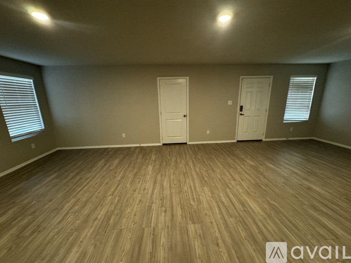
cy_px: 132
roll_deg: +0.8
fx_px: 142
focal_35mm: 14
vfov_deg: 85.7
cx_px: 176
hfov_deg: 102.1
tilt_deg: -17.0
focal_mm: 2.22
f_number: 2.2
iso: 400
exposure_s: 1/60
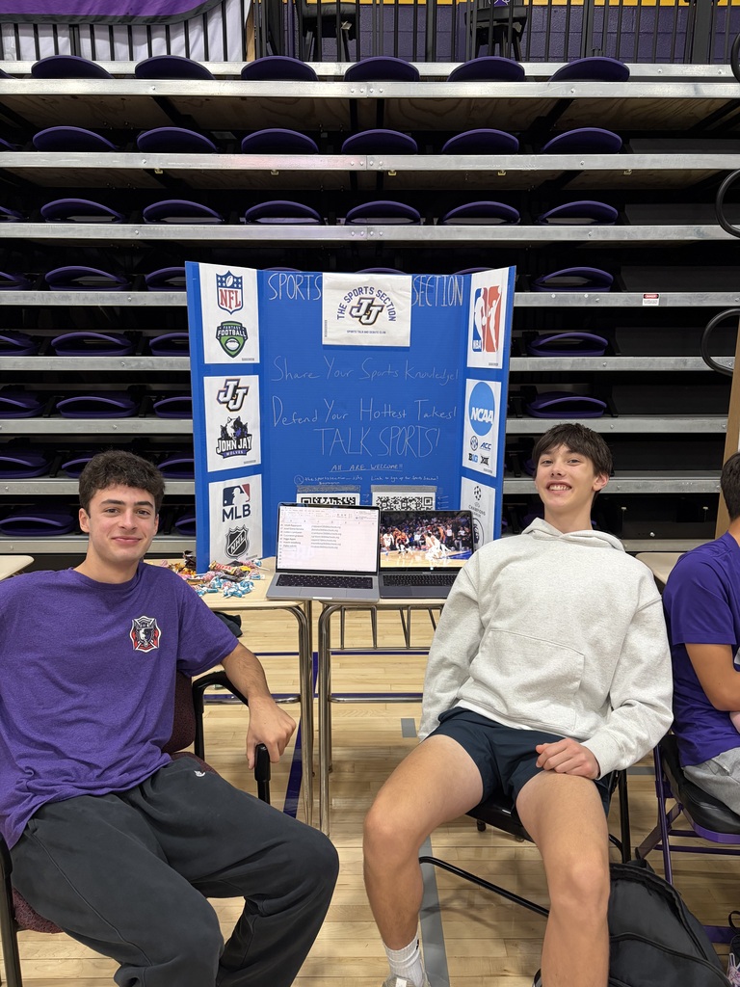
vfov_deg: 67.3
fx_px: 741
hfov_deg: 53.1
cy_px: 494
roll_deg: +0.0
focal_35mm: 26
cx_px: 370
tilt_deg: -10.7
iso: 160
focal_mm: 5.96
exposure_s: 1/60
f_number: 1.6
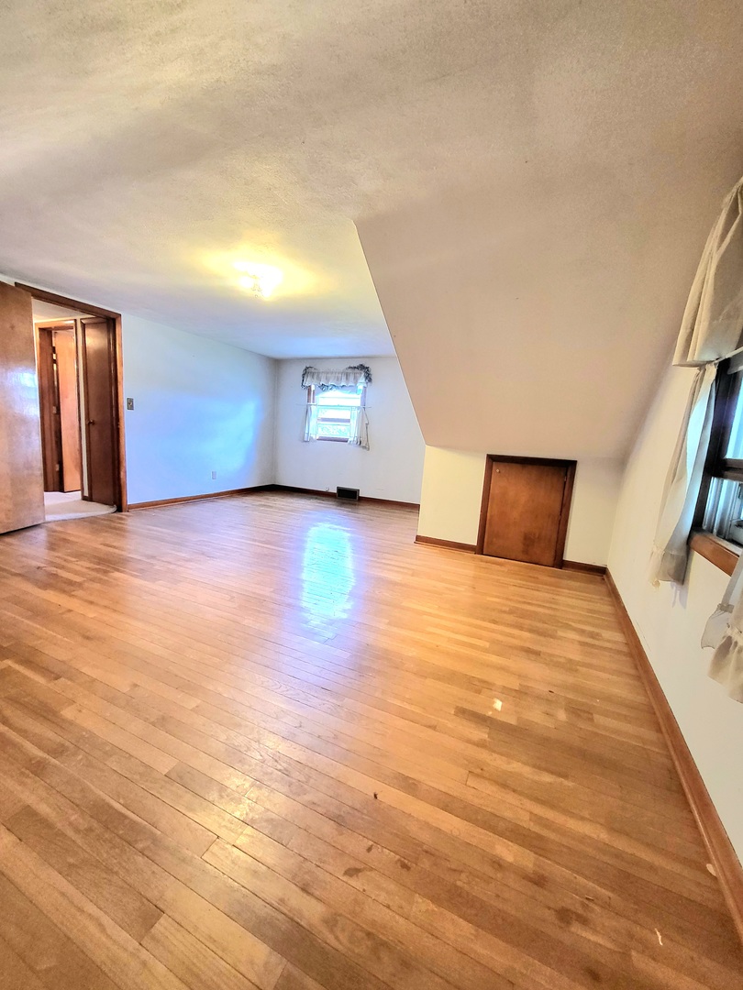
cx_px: 372
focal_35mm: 13
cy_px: 495
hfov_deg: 89.9
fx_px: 372
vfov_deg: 106.2
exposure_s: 1/40
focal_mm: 1.74
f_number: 2.2
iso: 320
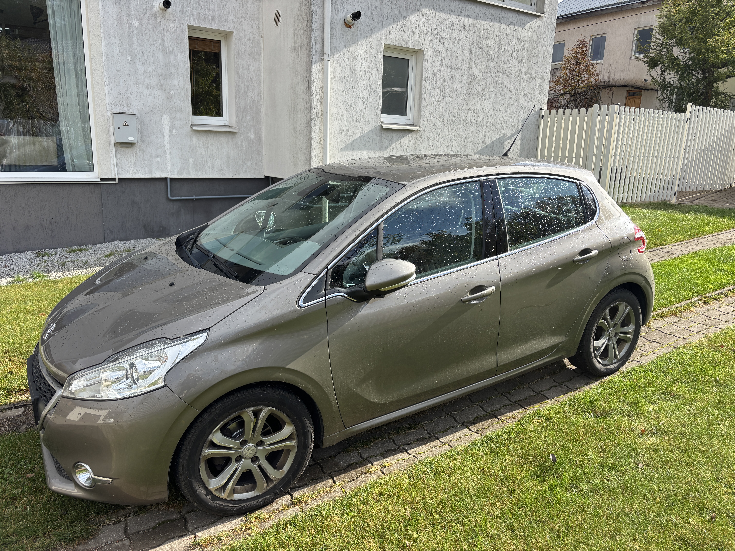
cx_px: 368
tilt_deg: -13.1
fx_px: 552
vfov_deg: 53.1
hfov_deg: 67.3
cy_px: 276
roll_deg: -2.1
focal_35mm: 26
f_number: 1.6
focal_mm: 5.96
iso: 50
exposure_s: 1/1590
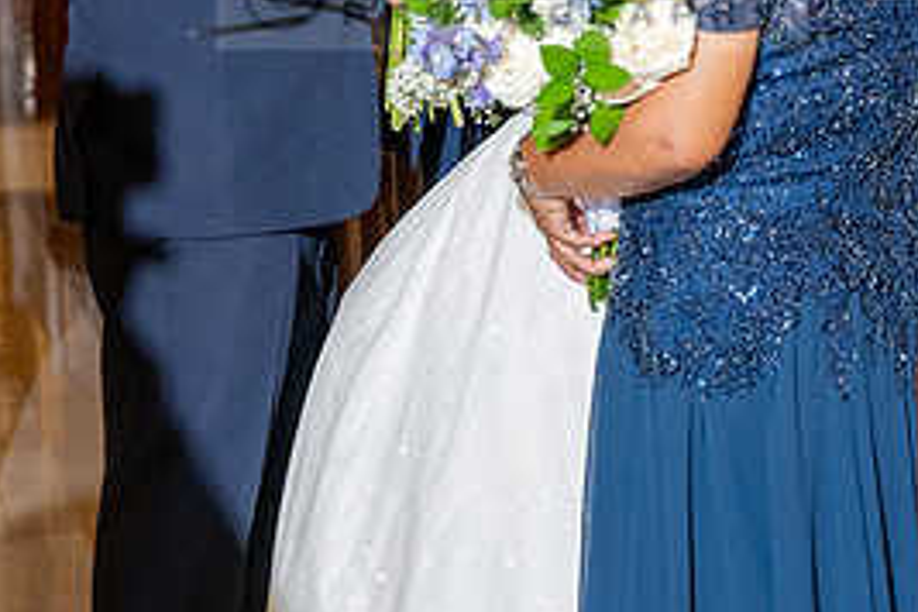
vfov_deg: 9.0
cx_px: 516
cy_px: -33
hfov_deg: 13.5
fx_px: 3876
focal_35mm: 152
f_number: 4.5
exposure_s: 1/200
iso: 2000
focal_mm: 70
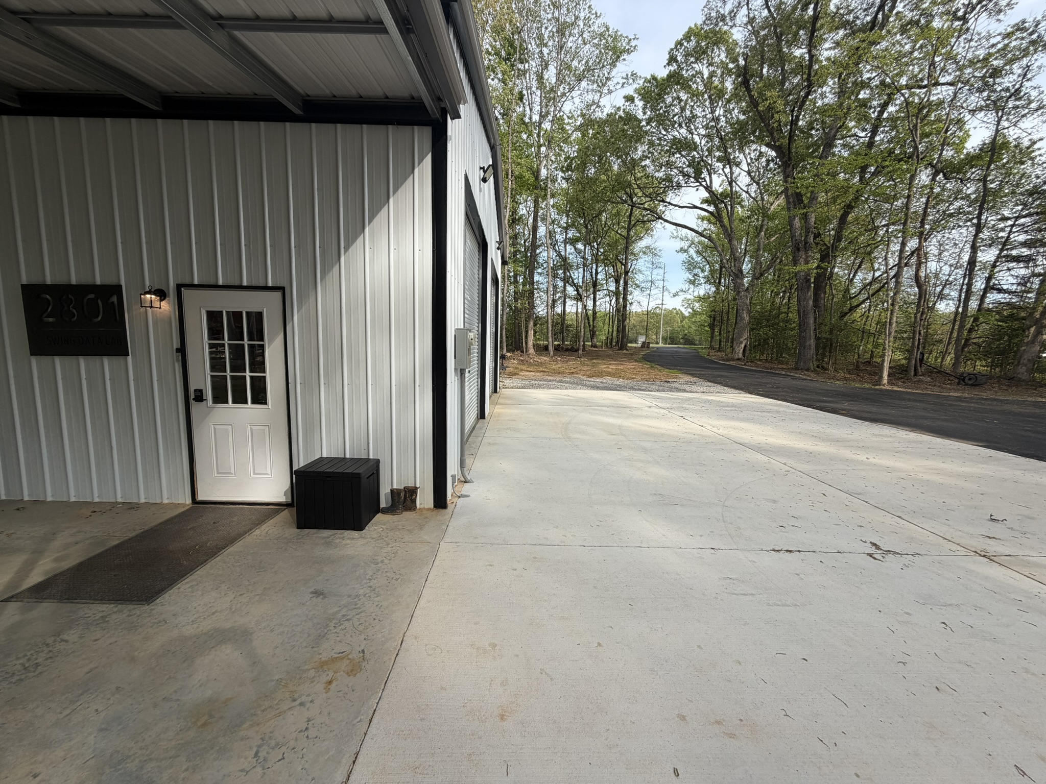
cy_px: 392
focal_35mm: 14
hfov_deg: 102.1
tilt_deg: -6.6
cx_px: 523
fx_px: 423
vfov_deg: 85.7
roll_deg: -1.4
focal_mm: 2.22
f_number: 2.2
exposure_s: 1/625
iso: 40
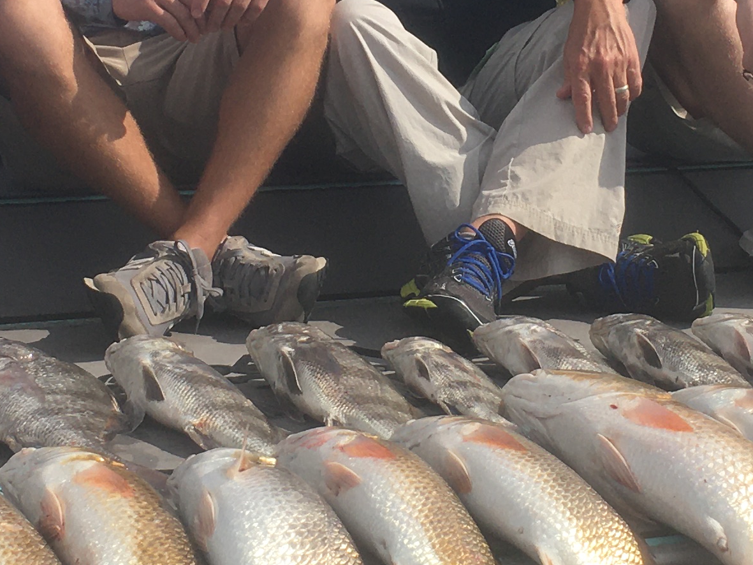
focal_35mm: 99
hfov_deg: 19.8
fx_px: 2154
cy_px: 131
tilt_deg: -5.6
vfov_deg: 14.9
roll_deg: -2.5
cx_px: 451
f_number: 2.2
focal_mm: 4.15
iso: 25
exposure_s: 1/2262
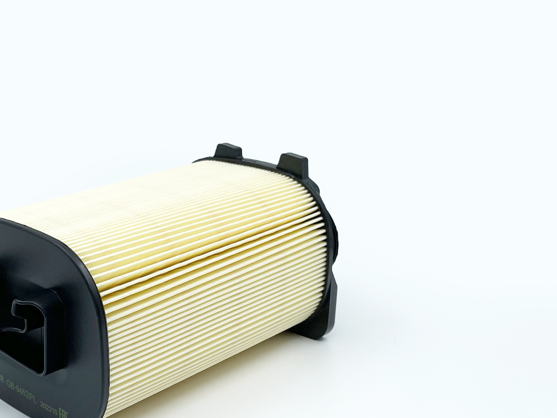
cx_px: 146
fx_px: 724
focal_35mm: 45
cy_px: 301
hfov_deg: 41.0
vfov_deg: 31.7
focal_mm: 4.2
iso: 32
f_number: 1.6
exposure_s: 1/997
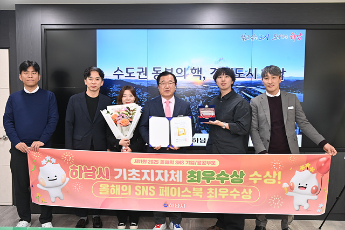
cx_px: 172
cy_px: 115
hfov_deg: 58.7
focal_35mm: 32
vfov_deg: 41.1
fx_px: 307
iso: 800
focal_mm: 32
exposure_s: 1/60
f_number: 5.6
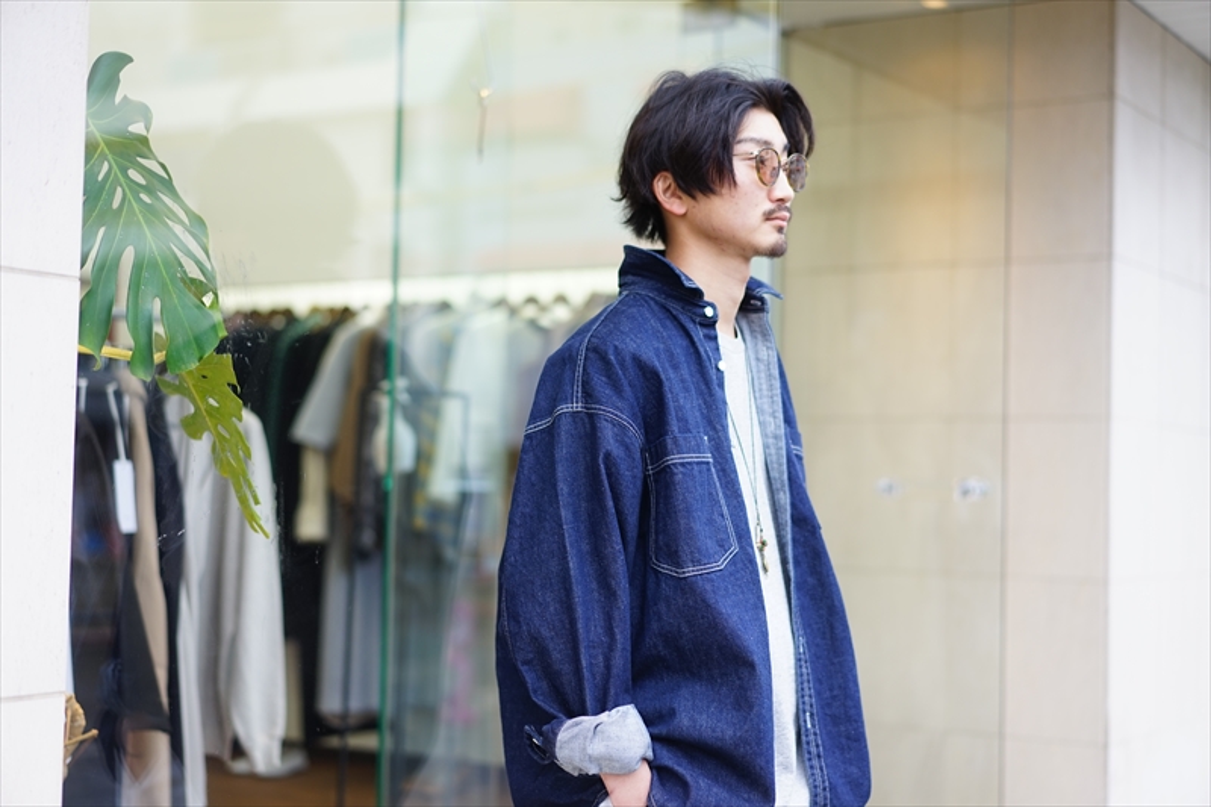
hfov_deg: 36.3
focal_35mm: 55
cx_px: 606
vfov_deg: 24.6
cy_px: 404
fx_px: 1850
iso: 100
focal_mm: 55
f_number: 2
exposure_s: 1/60
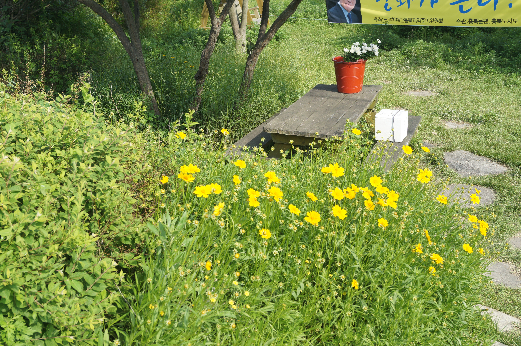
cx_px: 260
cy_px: 173
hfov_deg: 43.6
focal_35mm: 45
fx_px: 651
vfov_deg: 29.8
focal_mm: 30
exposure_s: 1/160
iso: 100
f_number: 7.1
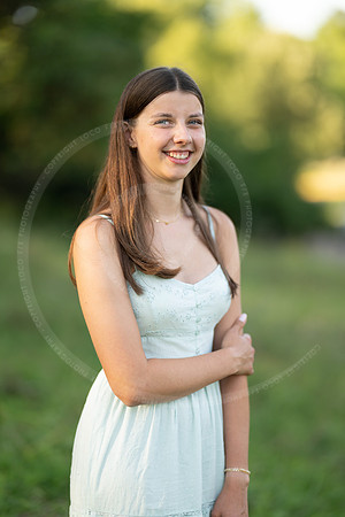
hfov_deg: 16.1
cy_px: 258
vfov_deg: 23.9
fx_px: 1222
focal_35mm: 85
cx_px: 172
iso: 200
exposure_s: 1/1600
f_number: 1.3
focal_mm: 85
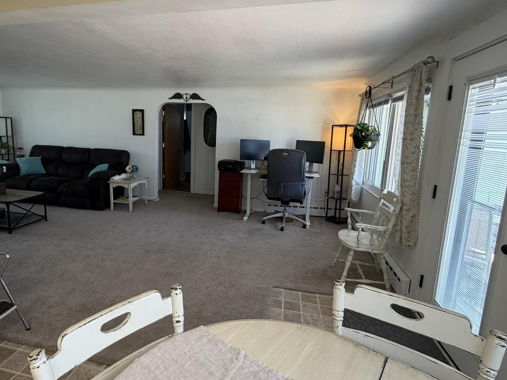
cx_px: 220
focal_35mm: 20
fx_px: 293
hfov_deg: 81.3
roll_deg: -1.5
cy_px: 174
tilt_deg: -9.2
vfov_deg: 65.8
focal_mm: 2.22
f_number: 2.2
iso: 200
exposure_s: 1/120
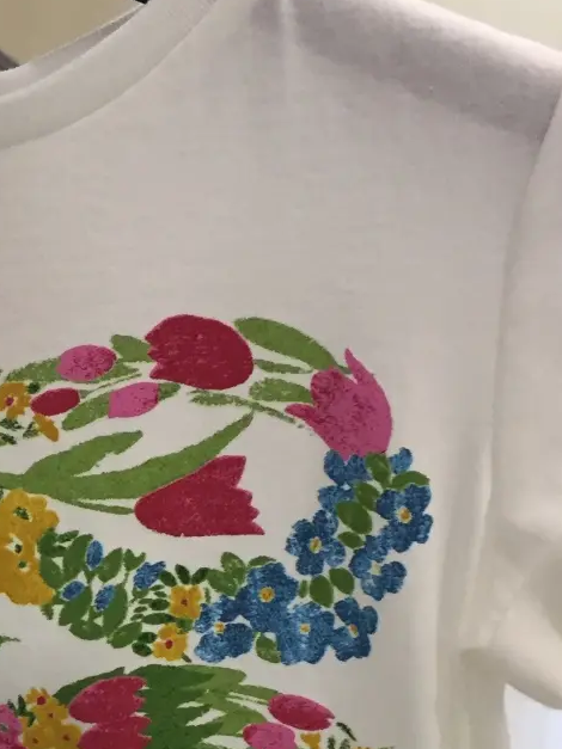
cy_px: 661
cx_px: -102
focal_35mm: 74
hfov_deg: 18.9
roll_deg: +0.3
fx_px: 1602
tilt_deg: -13.9
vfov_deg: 25.6
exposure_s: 1/33
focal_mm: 4.15
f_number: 2.2
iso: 80
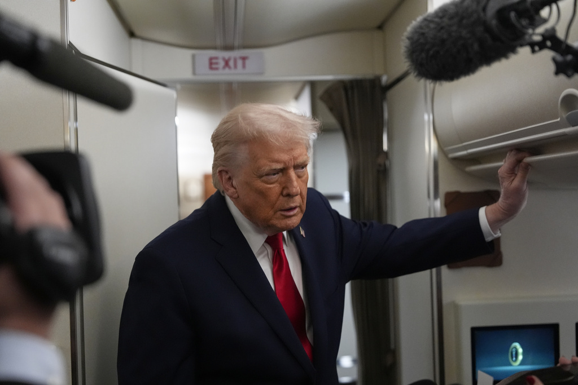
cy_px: 192
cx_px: 289
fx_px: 883
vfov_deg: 24.6
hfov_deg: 36.2
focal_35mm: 55
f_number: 2.8
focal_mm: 55
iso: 5000
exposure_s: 1/200
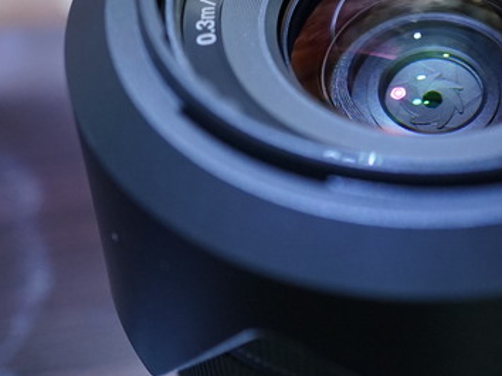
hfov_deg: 21.9
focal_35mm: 88
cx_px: 430
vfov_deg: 16.6
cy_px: 44
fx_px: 1275
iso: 800
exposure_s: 1/100
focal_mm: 30
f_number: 3.5
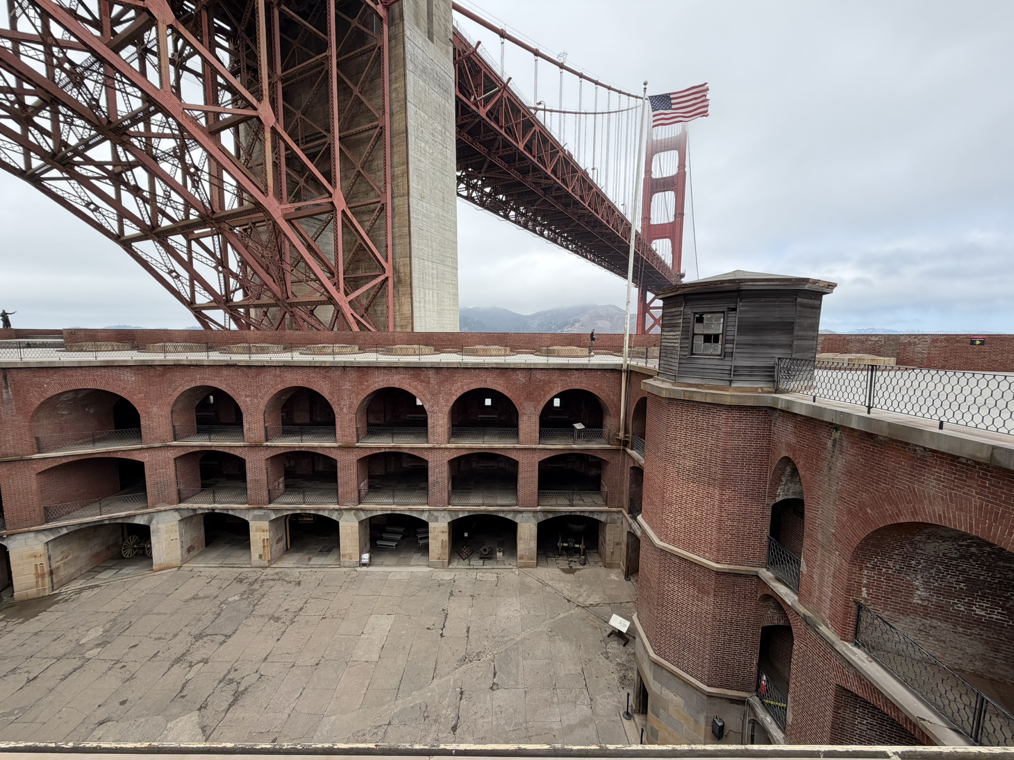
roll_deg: -0.8
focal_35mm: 14
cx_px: 507
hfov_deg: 102.1
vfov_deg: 85.7
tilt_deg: -6.2
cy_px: 380
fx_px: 410
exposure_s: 1/625
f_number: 2.2
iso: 40
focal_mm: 2.22
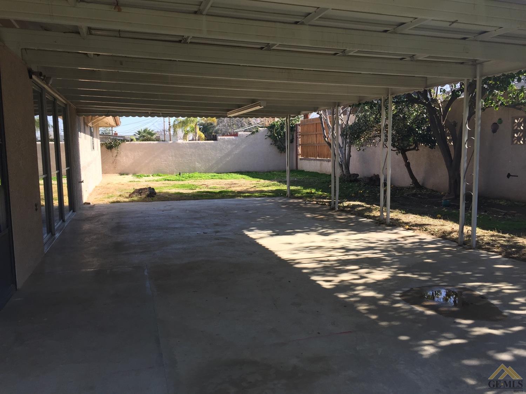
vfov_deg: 48.2
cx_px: 263
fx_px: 441
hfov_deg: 61.7
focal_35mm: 29
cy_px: 197
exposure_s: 1/608
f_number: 2.2
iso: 32
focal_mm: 4.15
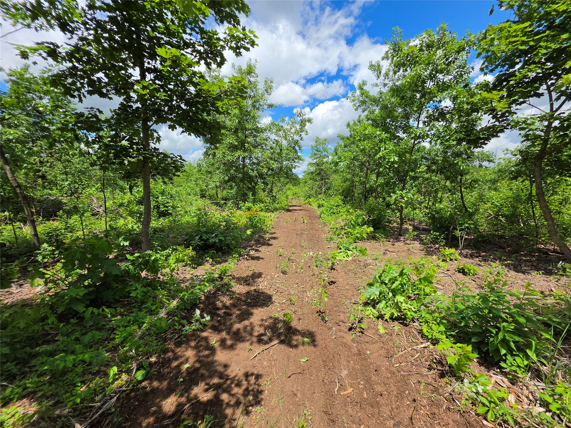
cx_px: 286
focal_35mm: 13
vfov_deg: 89.9
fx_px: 214
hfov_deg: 106.2
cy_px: 214
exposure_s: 1/2082
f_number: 1.9
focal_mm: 2.2
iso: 32
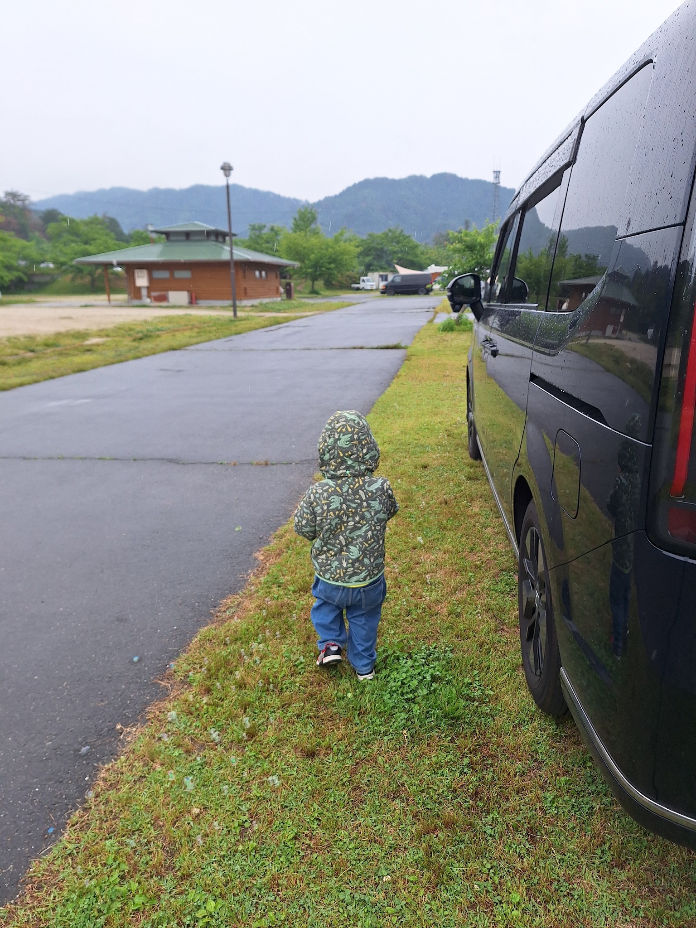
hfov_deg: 58.9
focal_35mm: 23
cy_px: 464
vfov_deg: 73.9
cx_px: 348
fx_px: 617
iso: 40
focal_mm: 5.54
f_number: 1.8
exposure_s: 1/675
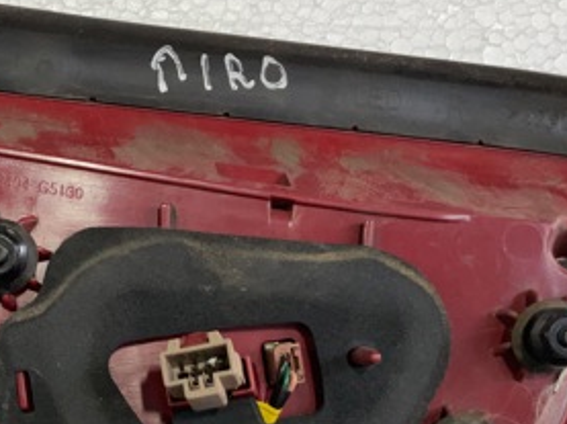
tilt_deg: -84.3
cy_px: 296
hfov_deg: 28.3
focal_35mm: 67
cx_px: 102
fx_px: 1096
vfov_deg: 21.8
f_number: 1.8
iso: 50
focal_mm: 3
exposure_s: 1/100
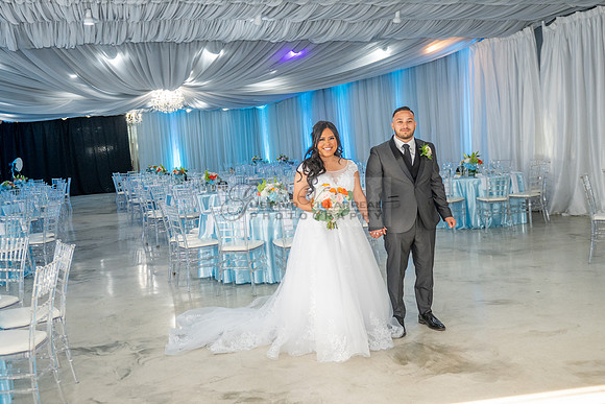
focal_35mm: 39
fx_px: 656
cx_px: 279
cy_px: 190
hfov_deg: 49.5
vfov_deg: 34.2
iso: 800
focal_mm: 26
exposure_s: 1/160
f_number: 3.2
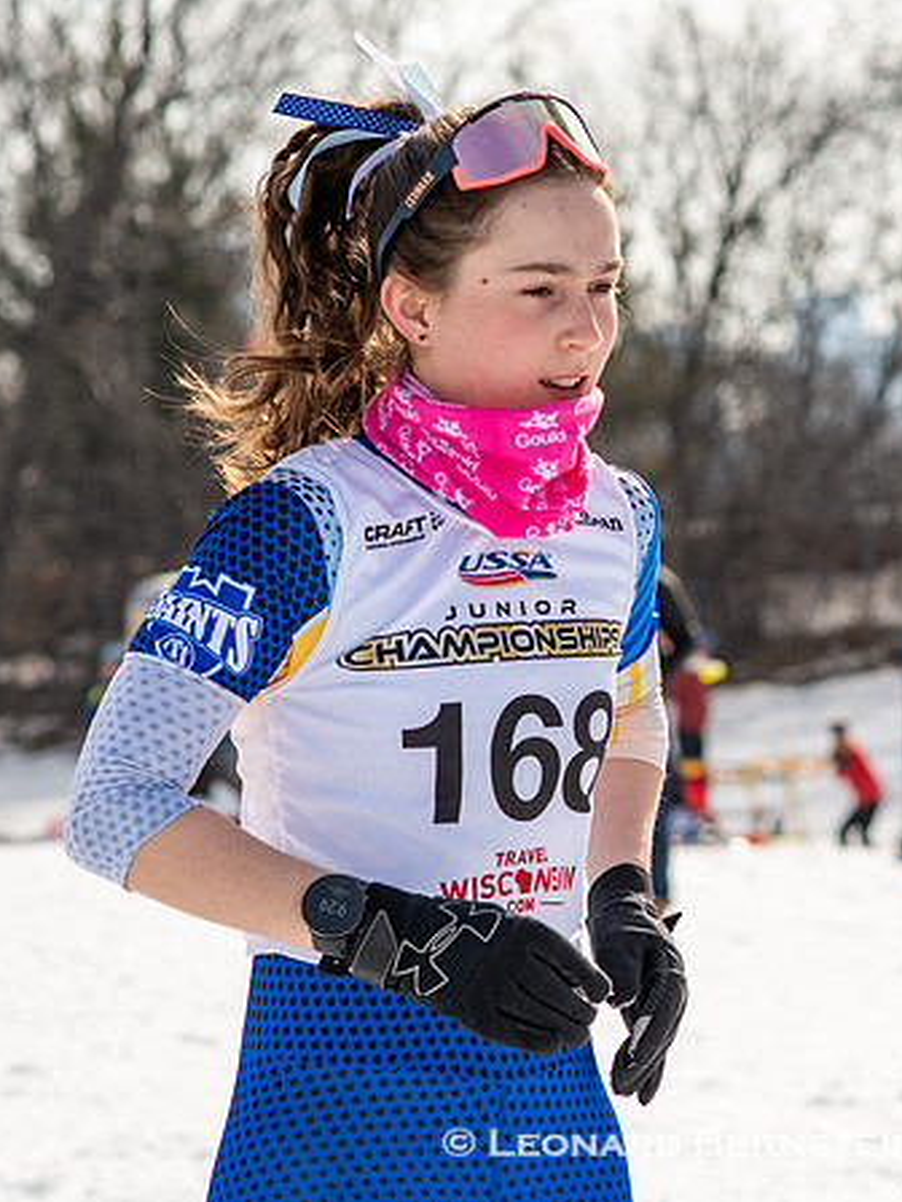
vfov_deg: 9.9
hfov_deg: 7.4
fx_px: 6949
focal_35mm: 200
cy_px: 650
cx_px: 638
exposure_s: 1/2000
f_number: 5
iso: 400
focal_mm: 85
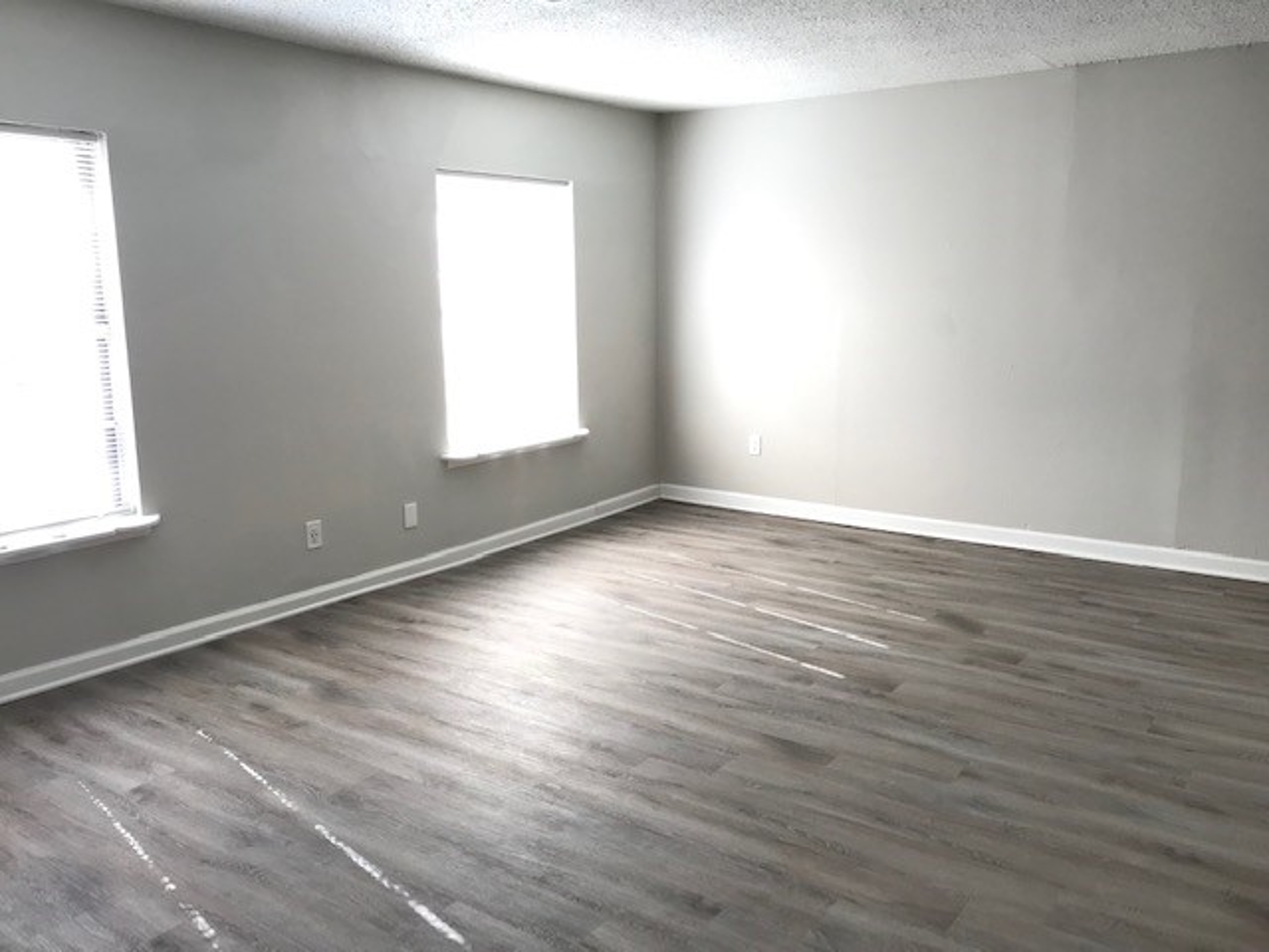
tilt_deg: -11.4
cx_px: 634
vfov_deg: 49.7
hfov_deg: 63.4
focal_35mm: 28
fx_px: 1026
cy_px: 476
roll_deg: +0.6
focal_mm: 3.99
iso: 32
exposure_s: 1/120
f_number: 1.8
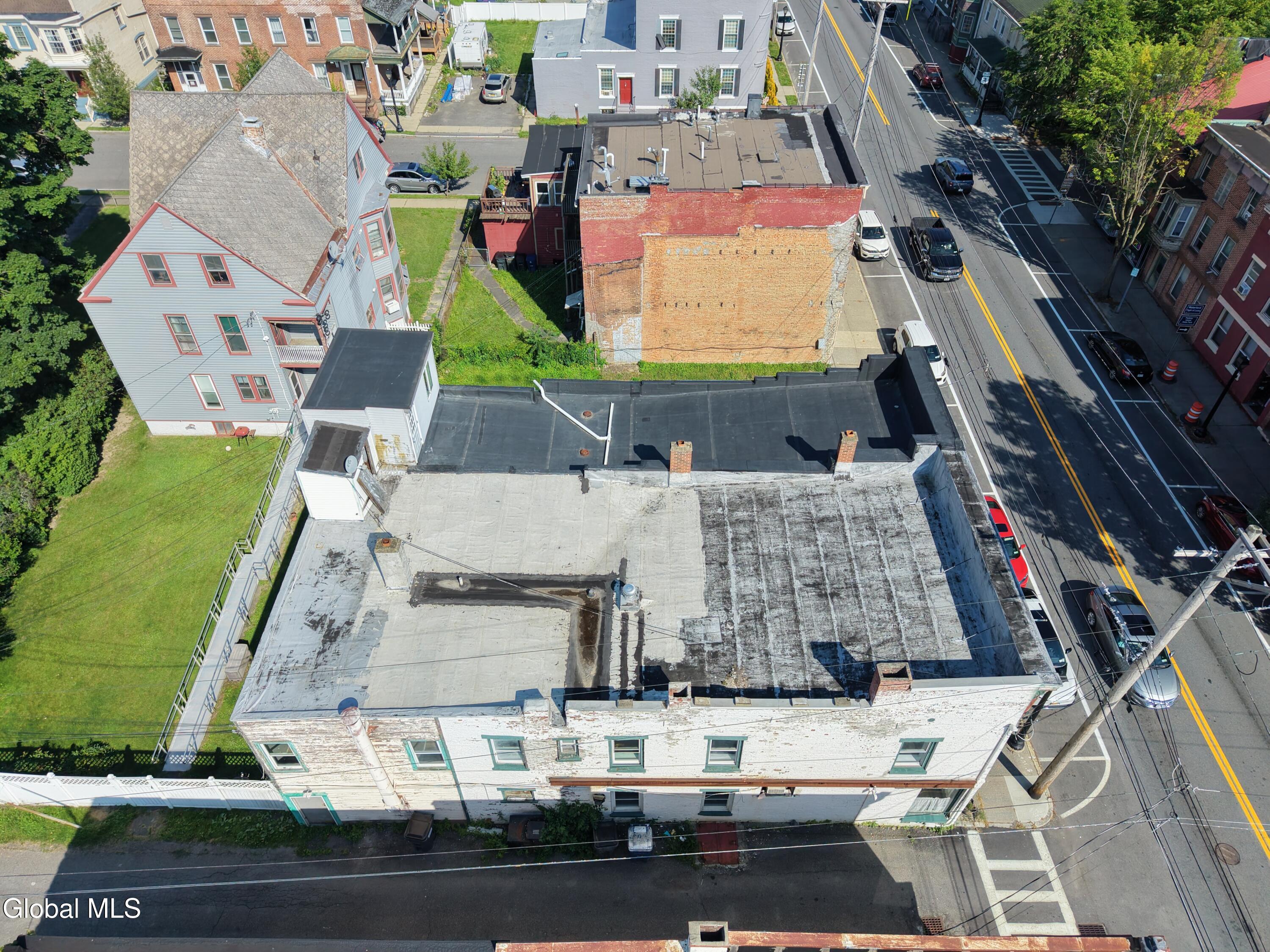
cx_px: 635
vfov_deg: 56.8
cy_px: 476
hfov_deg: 71.6
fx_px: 881
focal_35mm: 24
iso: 400
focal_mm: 8.67
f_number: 1.8
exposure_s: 1/6400
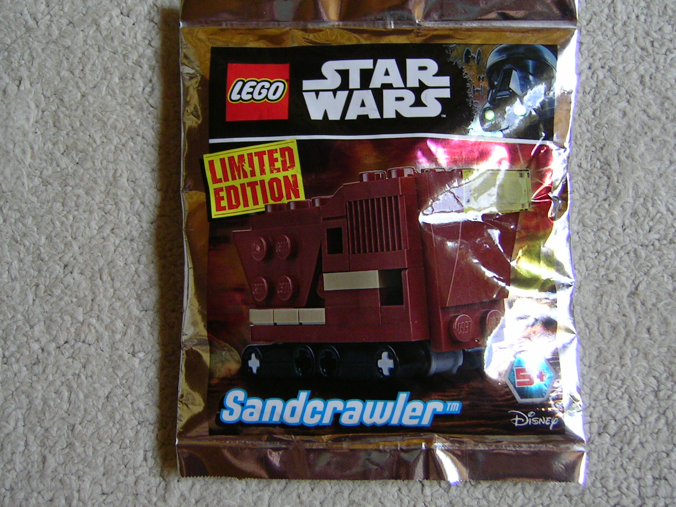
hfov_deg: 46.8
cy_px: 240
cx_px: 331
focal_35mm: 40
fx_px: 781
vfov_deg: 35.9
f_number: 2.8
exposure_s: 1/30.2
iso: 100
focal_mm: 5.6
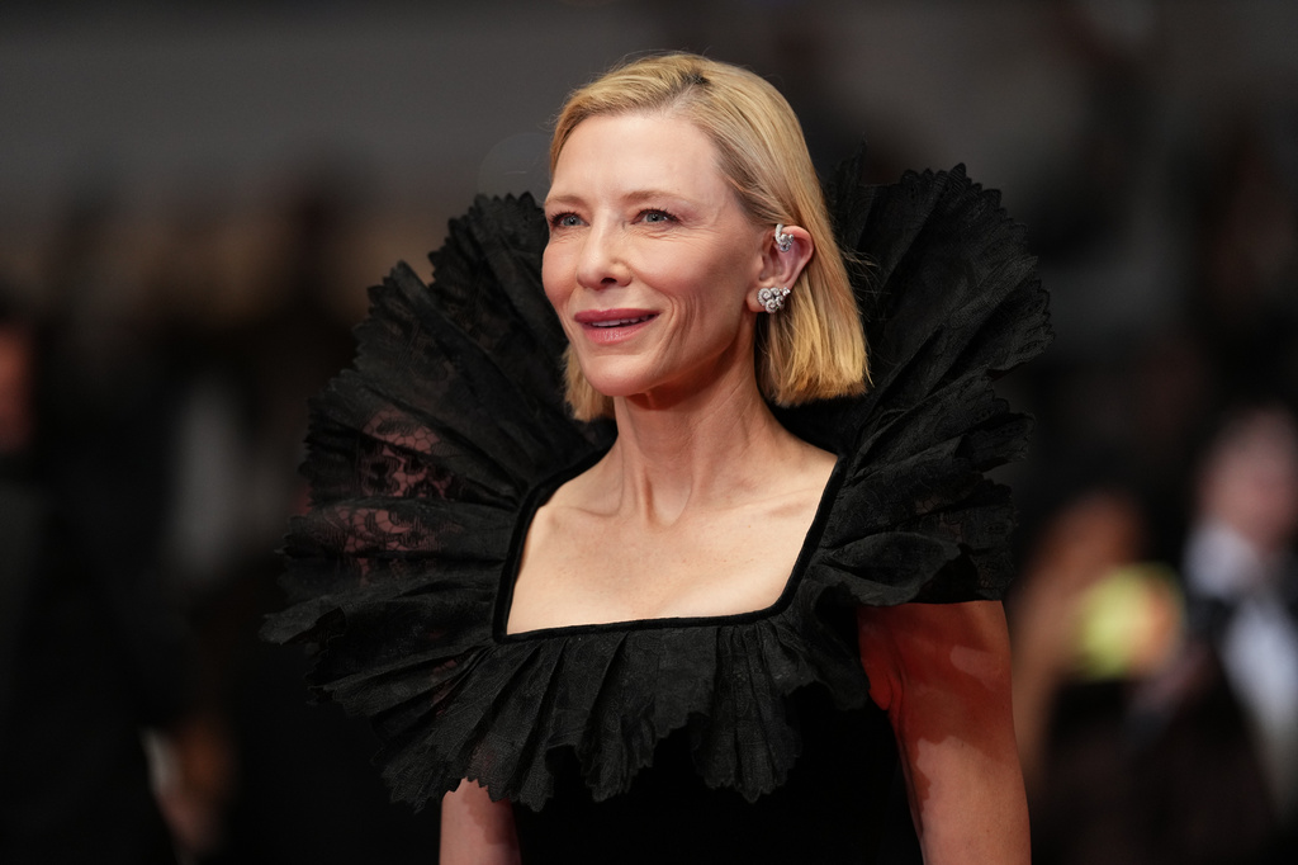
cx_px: 649
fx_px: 10813
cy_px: 432
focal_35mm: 300
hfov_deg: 6.9
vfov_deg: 4.6
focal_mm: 300
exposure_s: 1/640
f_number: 2.8
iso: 2000
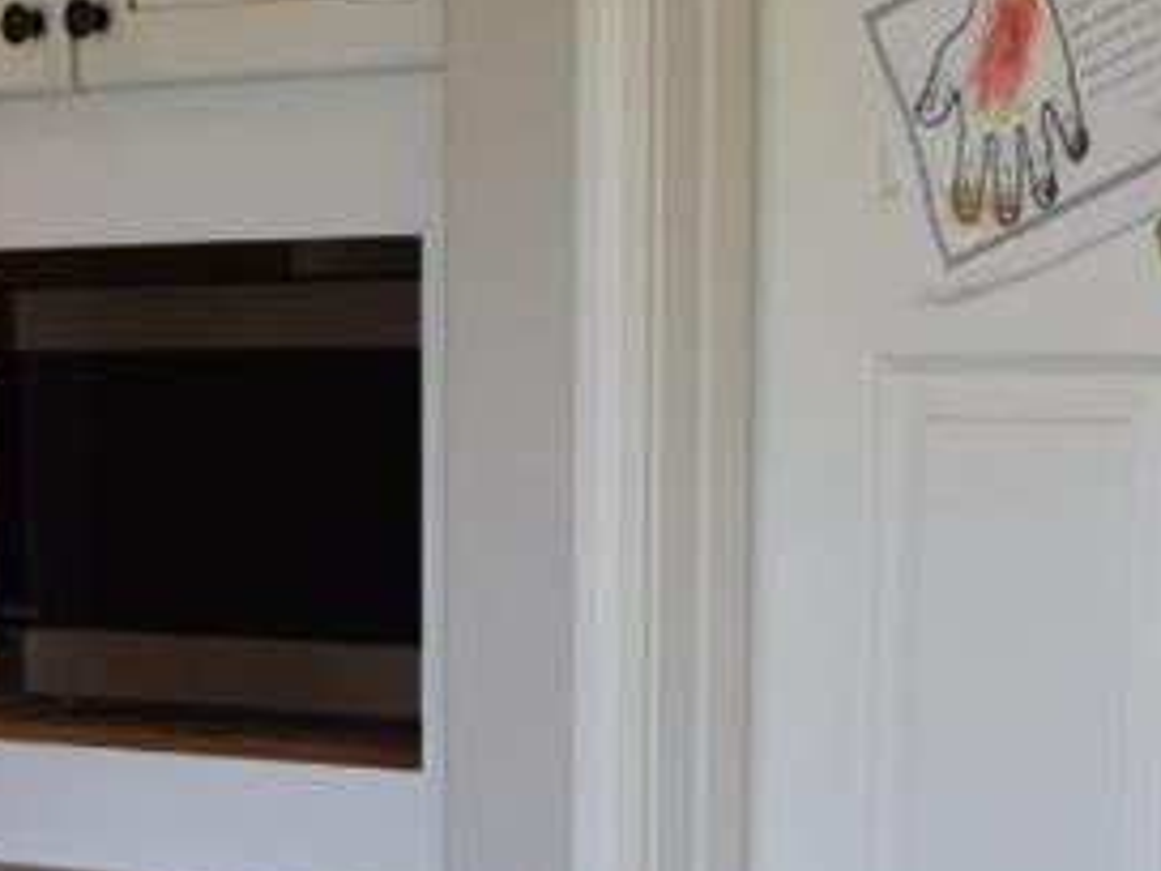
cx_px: -175
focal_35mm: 143
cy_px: 1699
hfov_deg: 13.5
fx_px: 4796
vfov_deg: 9.7
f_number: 5.6
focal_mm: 18
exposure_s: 1/125
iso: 400
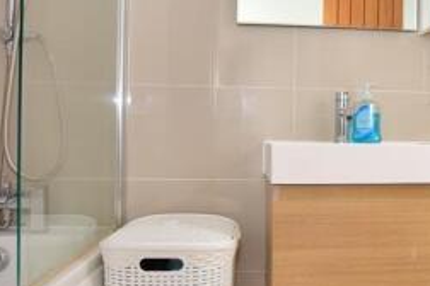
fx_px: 466
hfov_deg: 48.3
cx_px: 302
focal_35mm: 39
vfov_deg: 34.2
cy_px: 137
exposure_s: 1/4
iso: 200
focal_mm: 10
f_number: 9
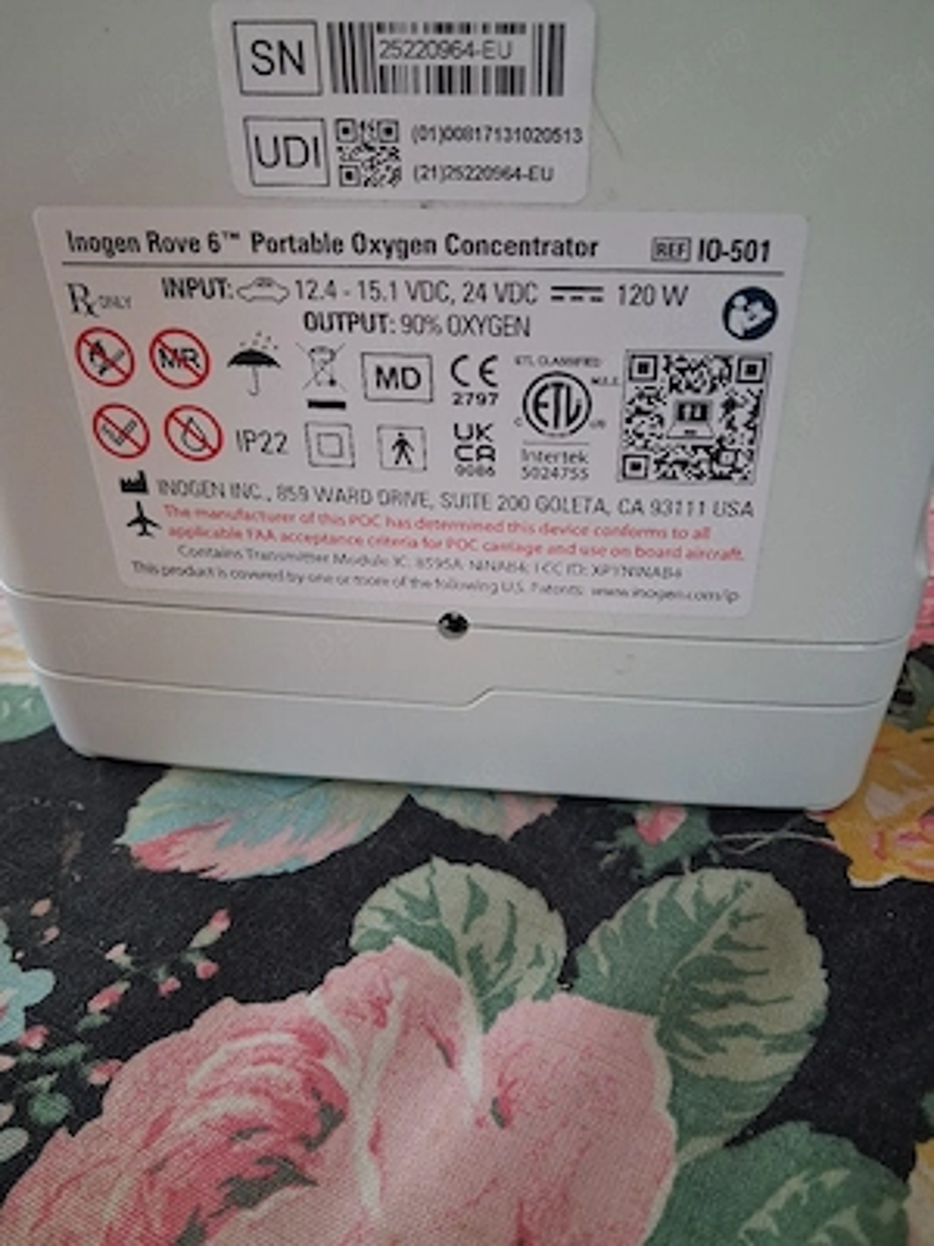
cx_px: 467
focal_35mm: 27
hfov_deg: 51.4
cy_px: 623
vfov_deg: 65.3
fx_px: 971
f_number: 1.8
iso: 500
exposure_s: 1/33
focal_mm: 4
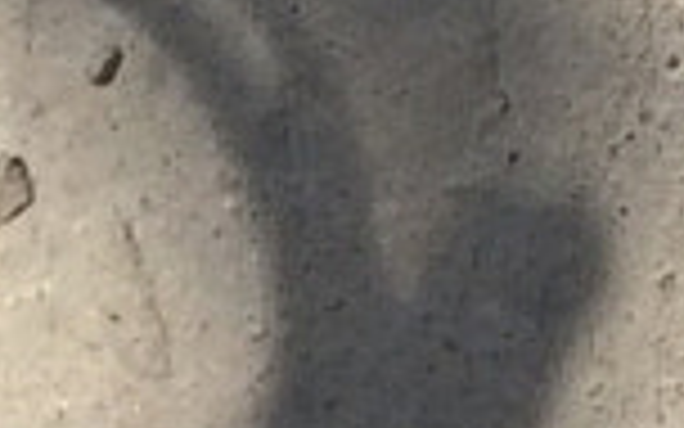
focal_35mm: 324
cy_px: 527
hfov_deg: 6.5
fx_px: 6040
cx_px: 392
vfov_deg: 4.0
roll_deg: +2.1
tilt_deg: -8.8
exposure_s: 1/5882
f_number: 2.2
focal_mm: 4.15
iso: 40
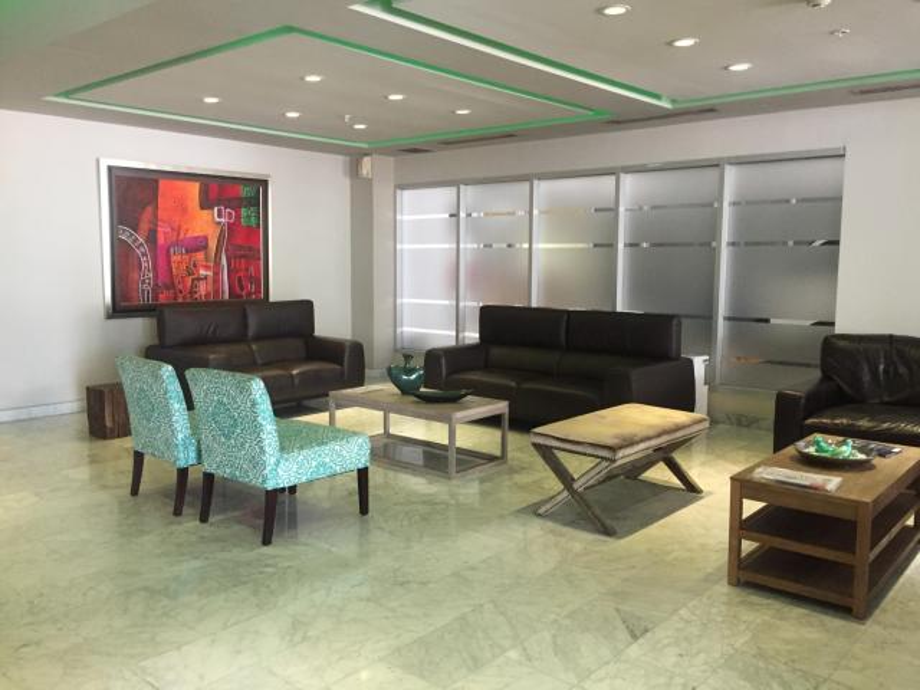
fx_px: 771
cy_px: 345
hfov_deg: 61.7
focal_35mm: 29
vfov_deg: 48.2
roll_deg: -1.0
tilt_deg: -5.7
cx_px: 460
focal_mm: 4.15
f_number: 2.2
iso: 250
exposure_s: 1/24
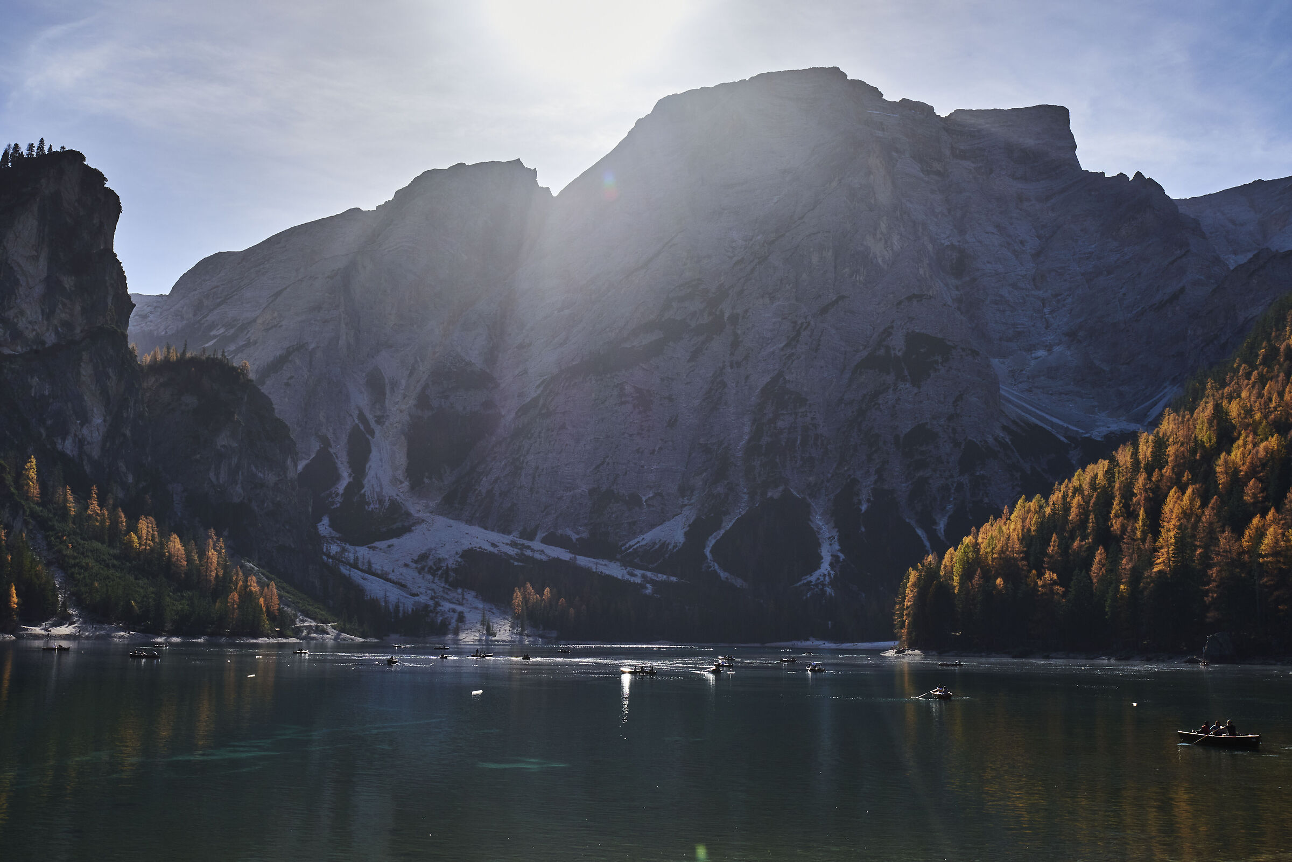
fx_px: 1256
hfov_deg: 54.4
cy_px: 431
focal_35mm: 35
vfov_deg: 37.9
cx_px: 646
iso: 250
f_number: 9
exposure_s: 1/640
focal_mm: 23
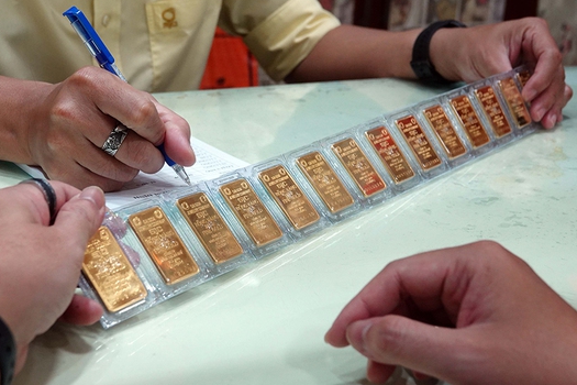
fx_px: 978
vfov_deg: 22.2
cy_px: 229
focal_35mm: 61
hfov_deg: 32.9
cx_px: 269
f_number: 3.2
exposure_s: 1/160
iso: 800
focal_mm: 18.21
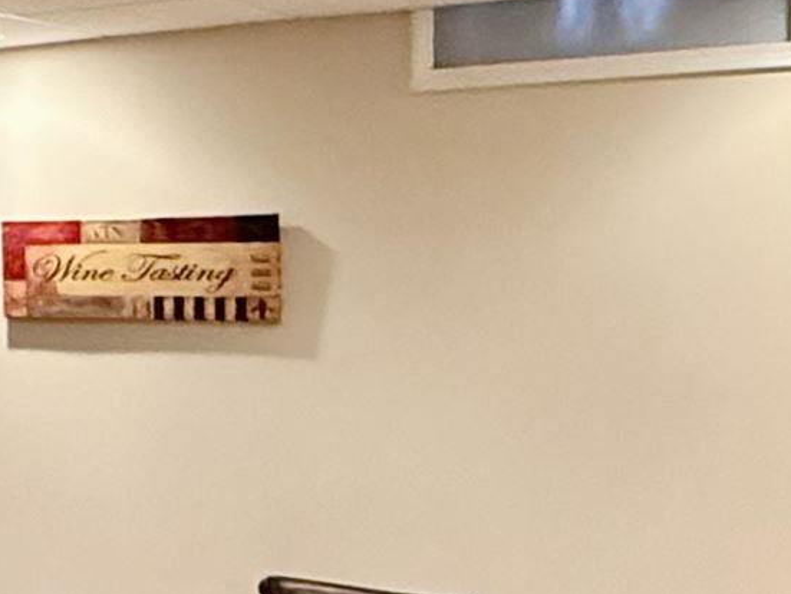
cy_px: 327
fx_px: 1784
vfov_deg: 18.9
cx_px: -142
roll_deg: +0.5
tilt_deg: -2.6
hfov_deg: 23.1
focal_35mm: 78
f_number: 2.2
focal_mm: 2.22
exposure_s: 1/60
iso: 800
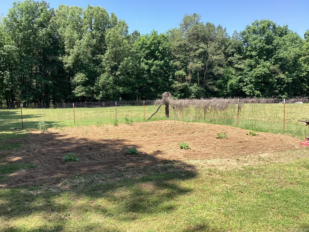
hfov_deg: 58.4
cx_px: 154
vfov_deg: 45.4
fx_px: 277
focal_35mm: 31
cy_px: 116
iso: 25
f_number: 2.4
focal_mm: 3.3
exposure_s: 1/529
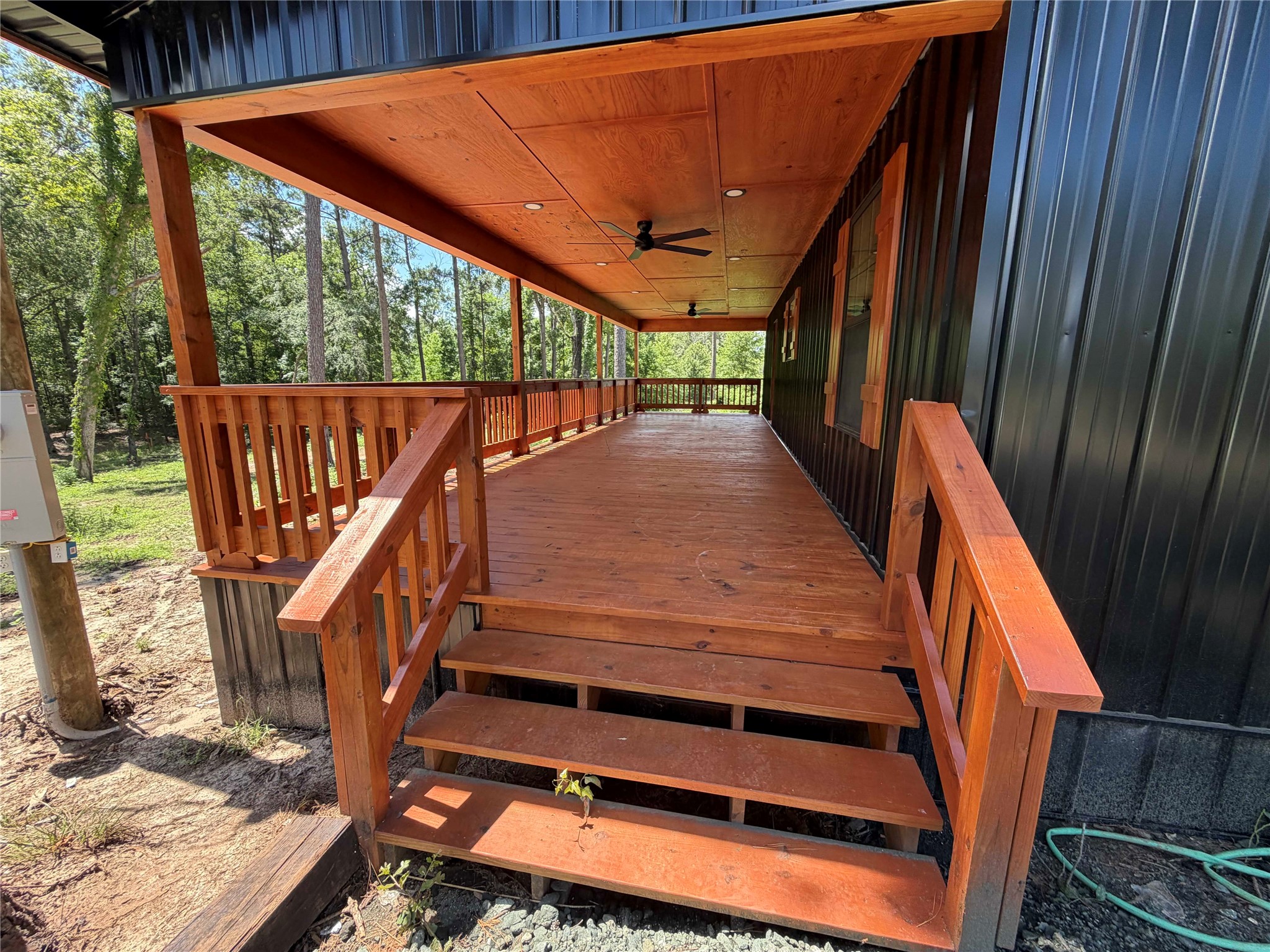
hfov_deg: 102.1
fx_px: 514
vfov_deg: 85.7
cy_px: 476
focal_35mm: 14
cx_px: 635
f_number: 2.2
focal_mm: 2.22
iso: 64
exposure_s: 1/167
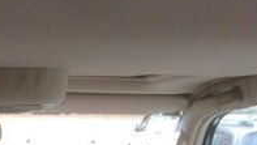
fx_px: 723
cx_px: -86
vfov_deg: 10.4
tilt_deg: -9.7
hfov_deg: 18.6
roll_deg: -0.8
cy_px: 305
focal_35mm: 106
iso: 50
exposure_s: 1/100
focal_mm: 4.15
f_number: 2.2
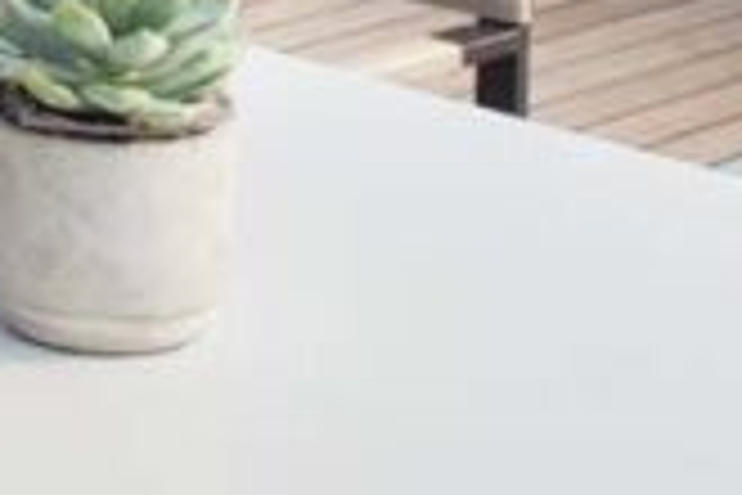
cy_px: -1037
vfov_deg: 7.9
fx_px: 3071
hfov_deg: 13.1
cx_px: -360
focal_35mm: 149
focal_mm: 24
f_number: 11
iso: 400
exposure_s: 1/200
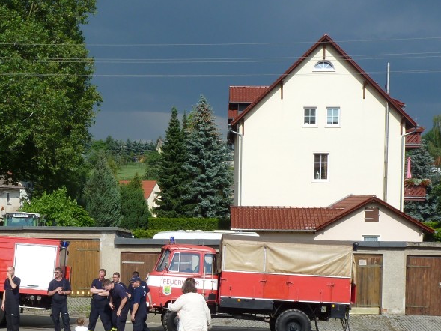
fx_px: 930
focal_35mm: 73
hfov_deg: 26.2
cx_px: 91
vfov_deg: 20.0
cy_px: 246
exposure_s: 1/400
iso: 80
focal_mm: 6.9
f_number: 5
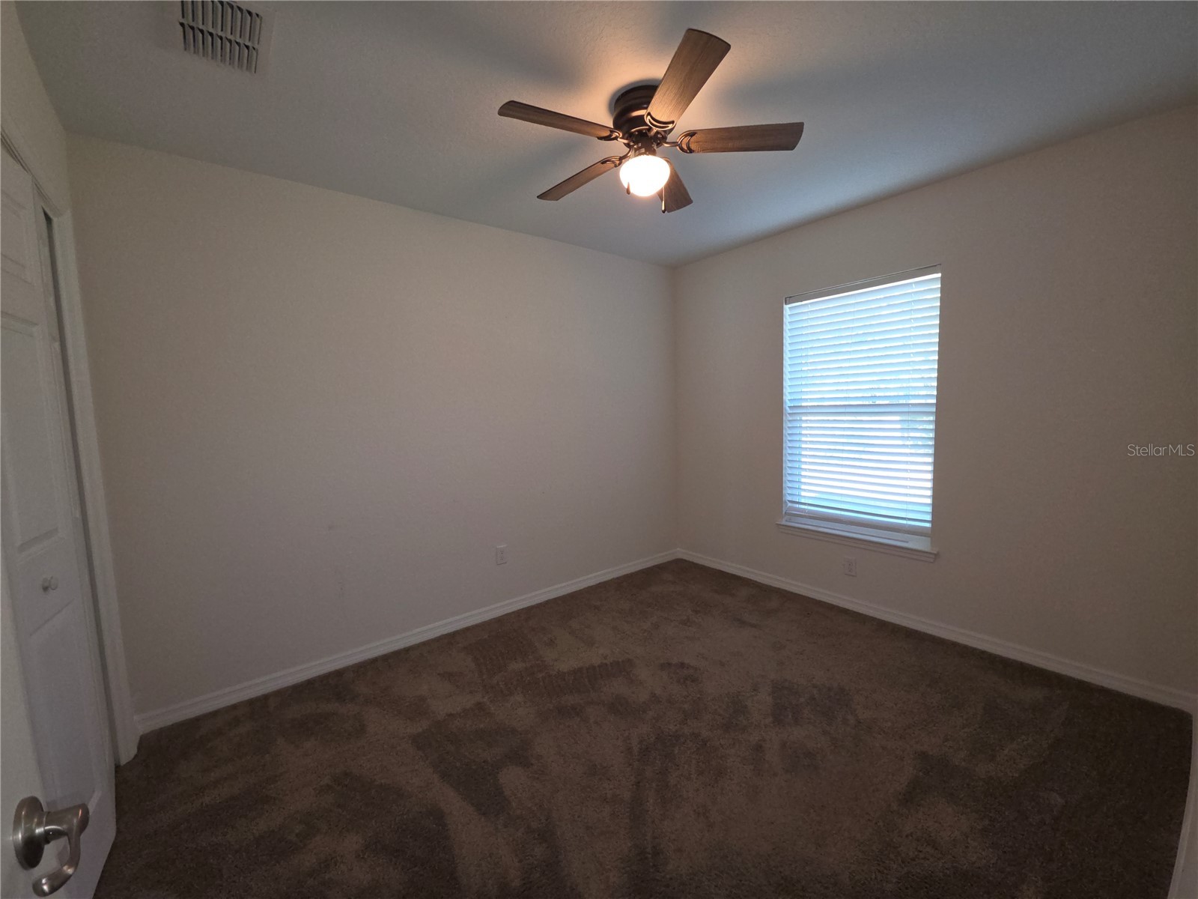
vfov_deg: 89.9
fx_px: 450
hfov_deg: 106.2
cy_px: 450
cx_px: 599
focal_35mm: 13
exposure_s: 1/60
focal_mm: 2.2
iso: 125
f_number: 1.9
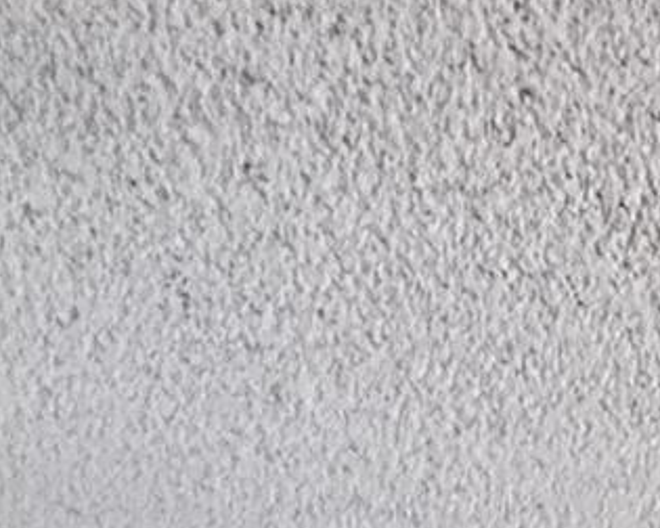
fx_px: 1953
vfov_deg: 10.1
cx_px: 1402
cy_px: 1701
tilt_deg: -7.7
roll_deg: +2.7
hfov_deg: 14.9
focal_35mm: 100
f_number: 2.2
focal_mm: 2.22
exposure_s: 1/60
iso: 320
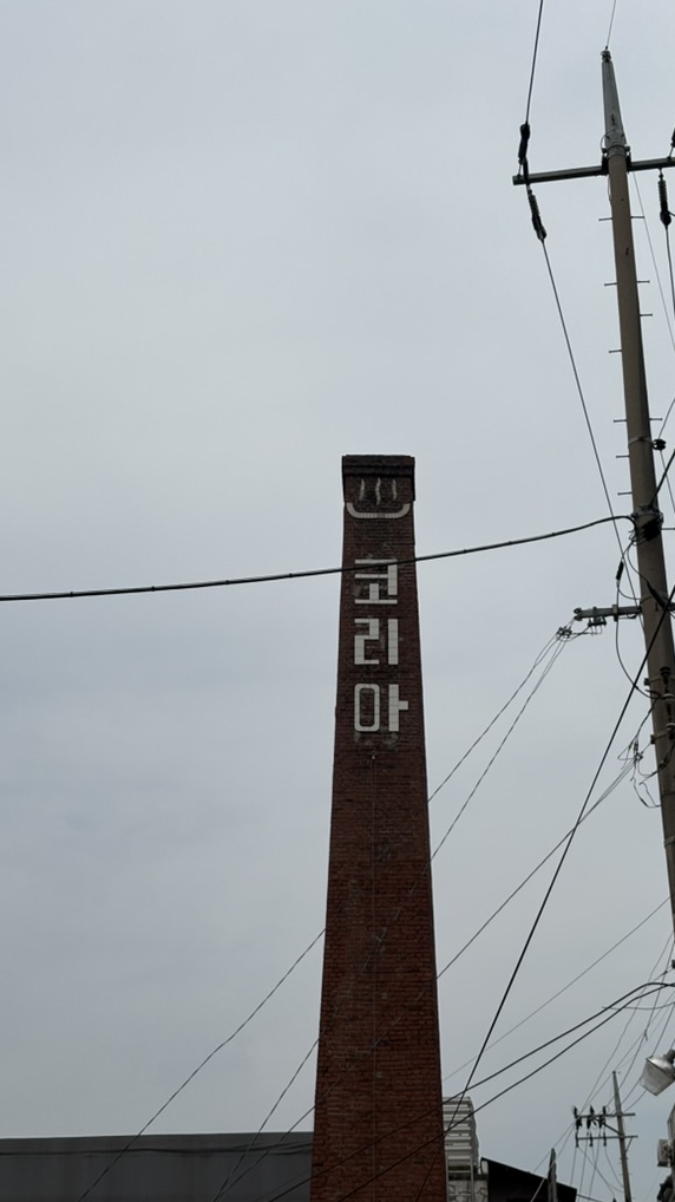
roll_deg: +0.0
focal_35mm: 57
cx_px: 394
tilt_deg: +27.1
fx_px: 1815
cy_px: 601
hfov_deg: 21.0
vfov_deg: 36.6
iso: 25
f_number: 1.6
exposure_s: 1/6369
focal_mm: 5.96
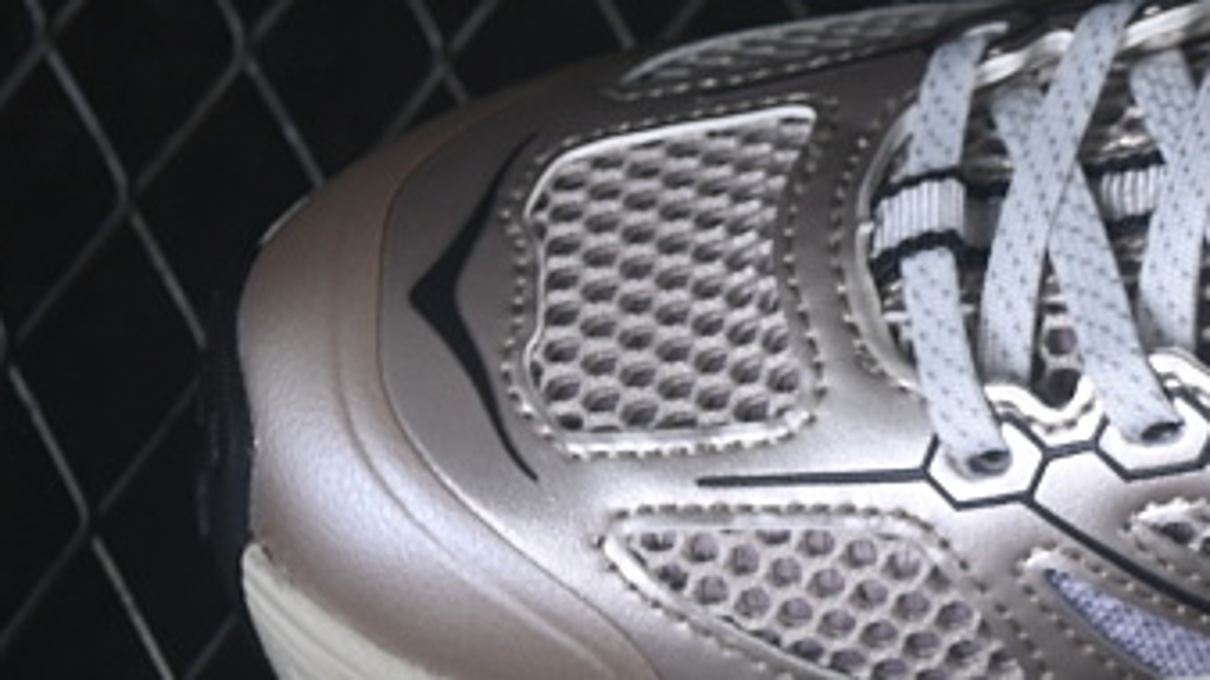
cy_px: 802
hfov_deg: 8.5
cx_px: 1514
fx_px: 8052
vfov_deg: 4.8
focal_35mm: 251
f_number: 7.1
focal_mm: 50
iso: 160
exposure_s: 1/80
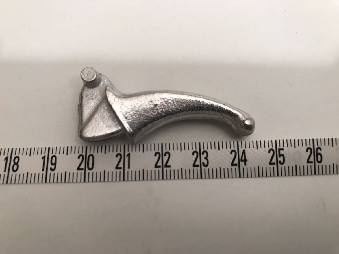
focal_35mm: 28
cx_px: 170
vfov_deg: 49.7
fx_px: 274
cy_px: 127
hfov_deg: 63.4
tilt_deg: -66.8
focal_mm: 3.99
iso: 40
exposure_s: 1/33
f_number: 1.8
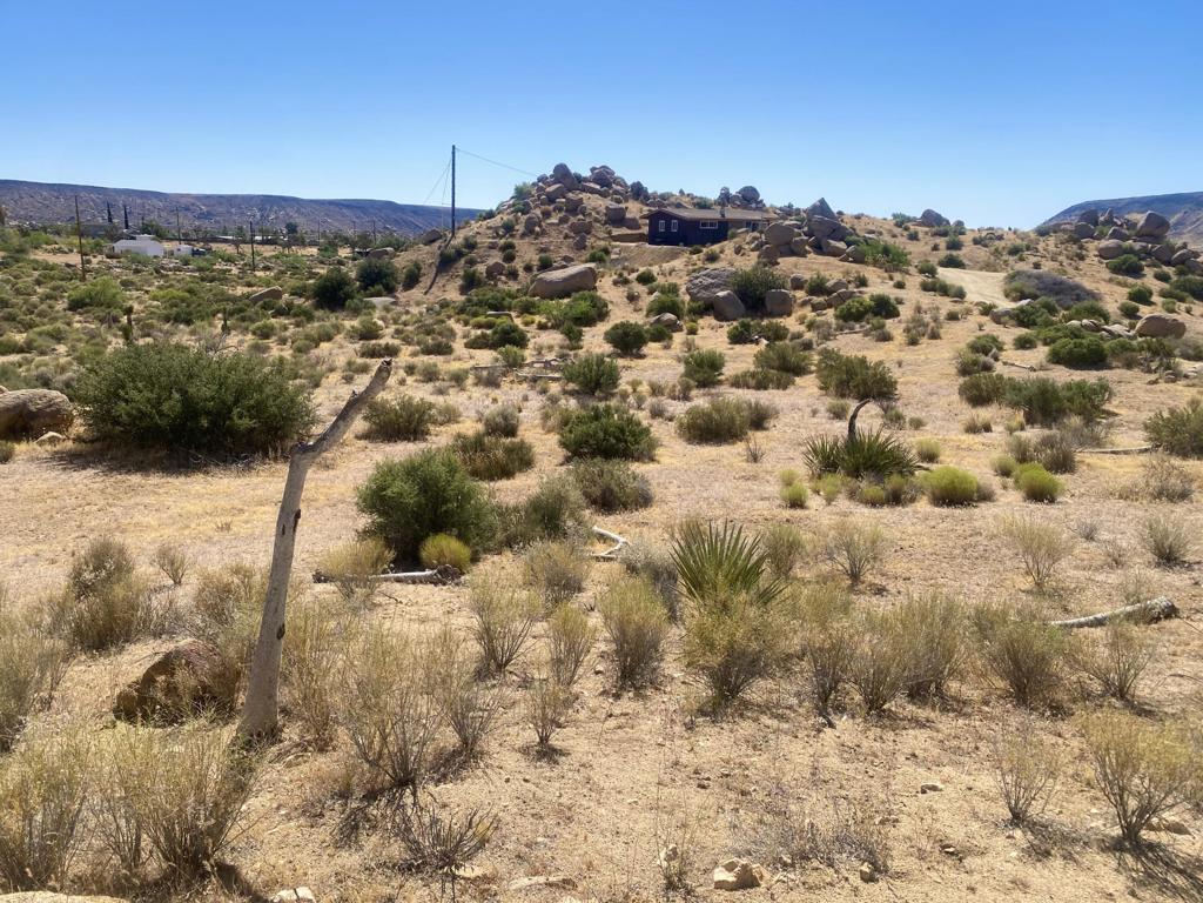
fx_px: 904
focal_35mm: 26
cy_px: 452
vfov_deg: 53.1
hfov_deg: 67.3
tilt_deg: -14.1
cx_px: 602
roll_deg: -1.9
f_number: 1.8
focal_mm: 4.25
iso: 32
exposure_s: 1/3846
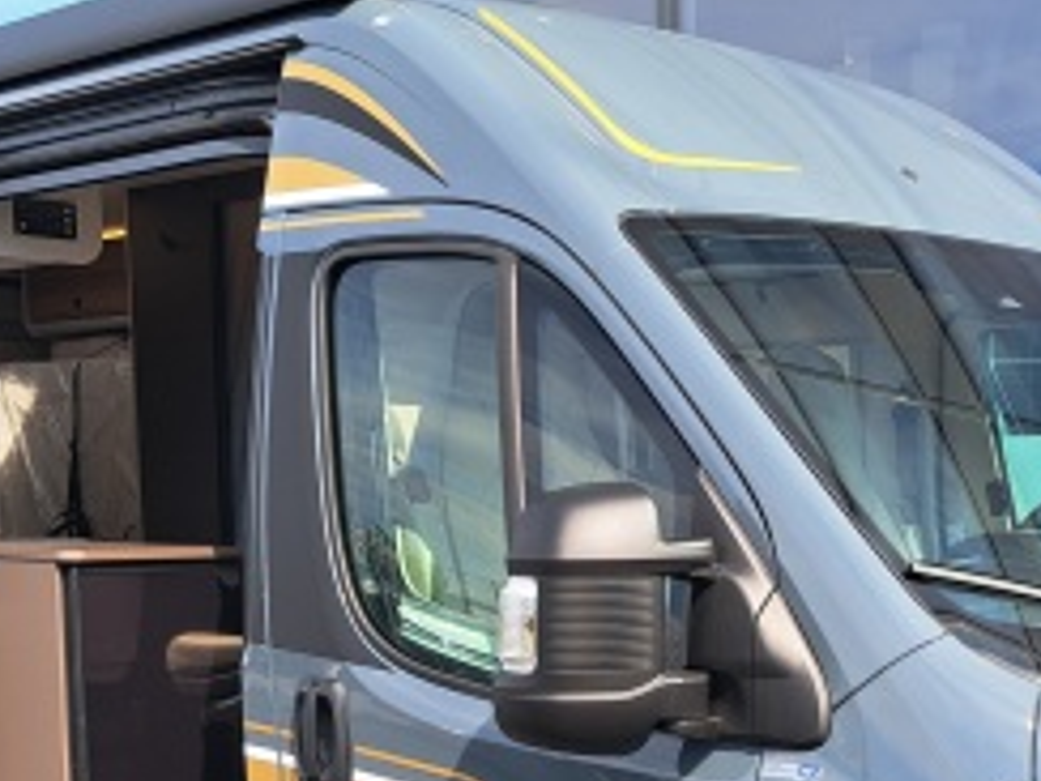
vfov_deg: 22.3
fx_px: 1895
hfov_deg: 30.5
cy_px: 802
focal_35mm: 63
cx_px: 683
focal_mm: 5.23
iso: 50
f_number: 1.8
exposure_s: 1/490
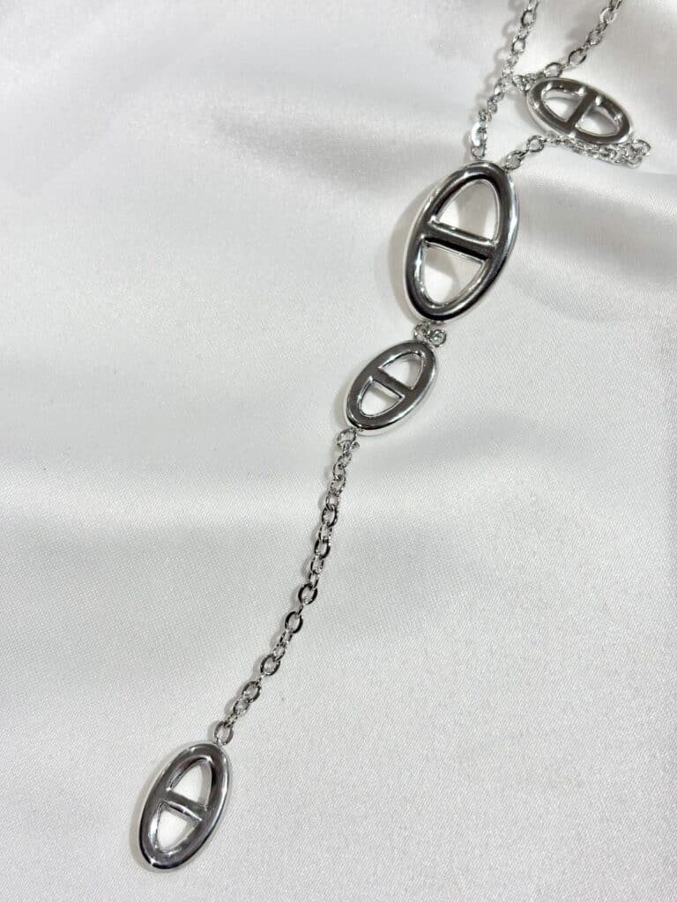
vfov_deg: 36.8
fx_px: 1356
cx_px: 338
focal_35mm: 52
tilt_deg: -68.4
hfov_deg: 28.0
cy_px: 451
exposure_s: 1/268
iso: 32
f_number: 1.6
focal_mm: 5.96
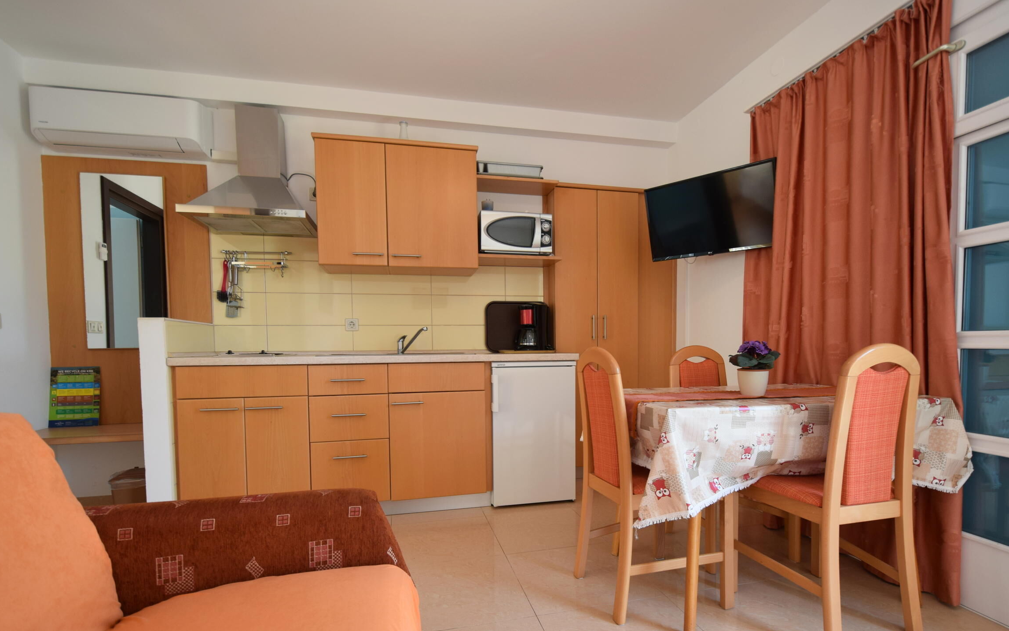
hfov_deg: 97.8
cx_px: 517
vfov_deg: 71.0
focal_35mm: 16
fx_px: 440
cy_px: 351
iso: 400
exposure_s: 1/80
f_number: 4.5
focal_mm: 10
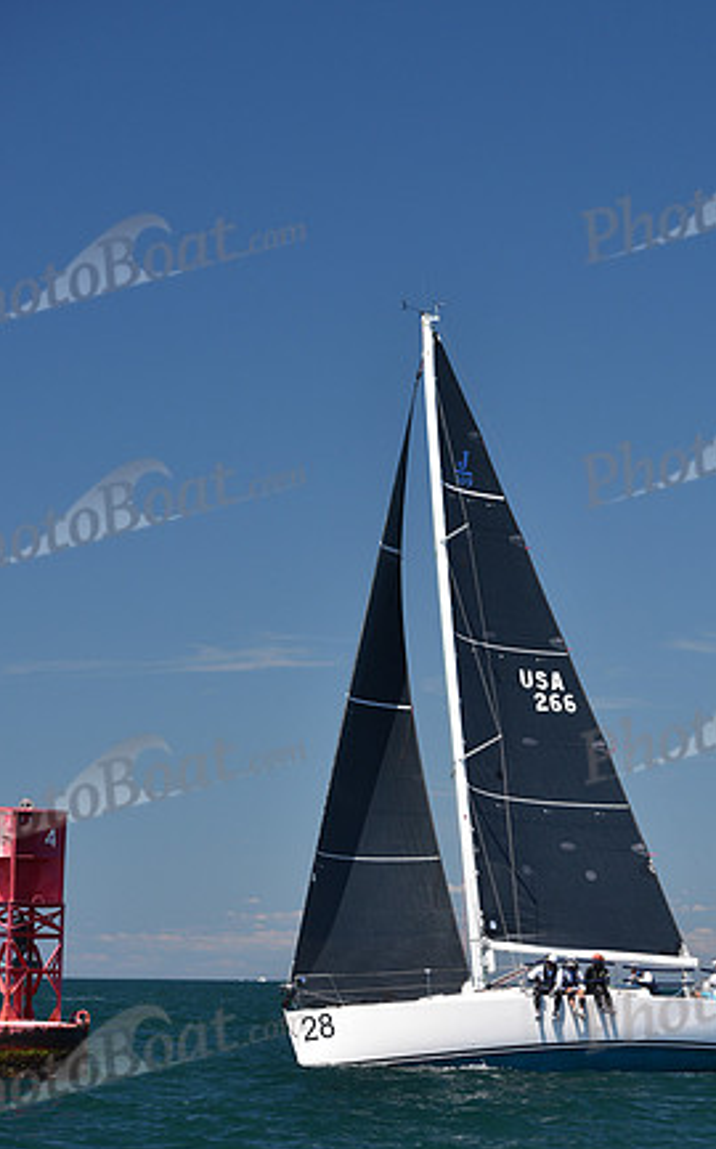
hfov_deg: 8.0
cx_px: 444
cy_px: 616
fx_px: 5129
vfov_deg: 12.8
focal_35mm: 164
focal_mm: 120
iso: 250
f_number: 5
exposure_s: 1/800
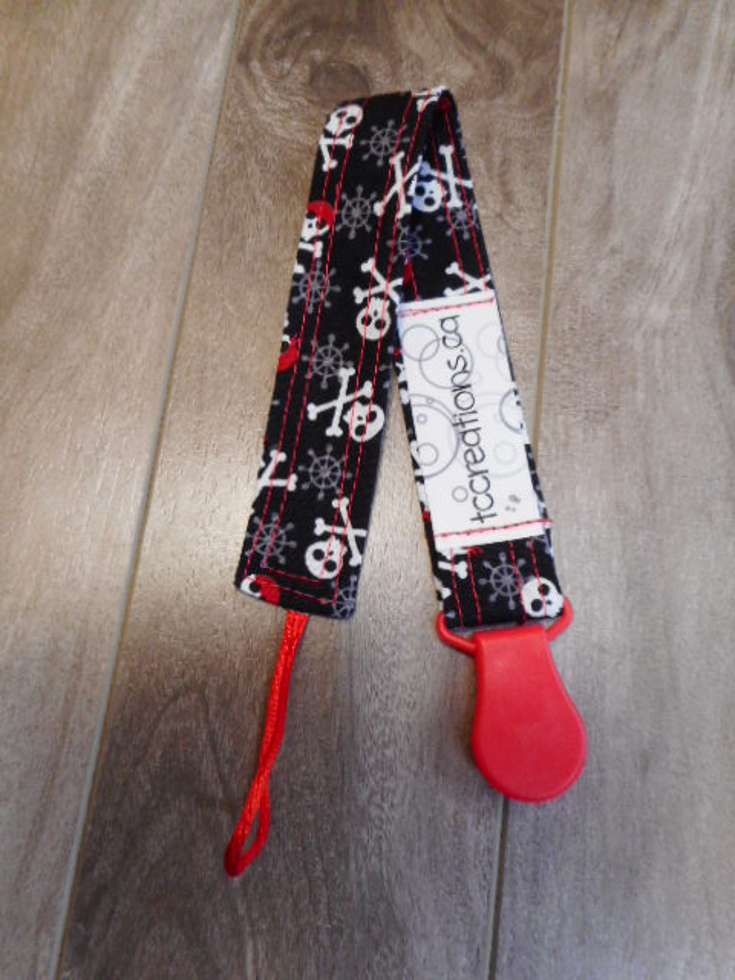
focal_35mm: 25
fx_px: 708
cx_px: 368
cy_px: 490
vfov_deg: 69.4
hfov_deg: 54.9
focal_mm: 4.5
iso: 220
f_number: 3.7
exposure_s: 1/30
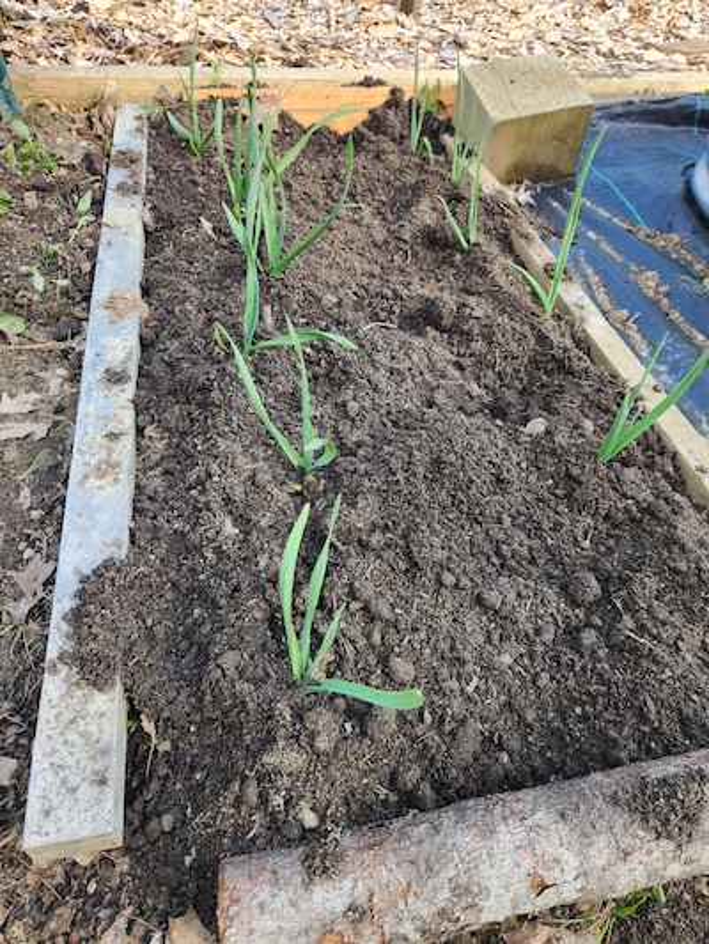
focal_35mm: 23
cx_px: 354
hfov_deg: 58.9
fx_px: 628
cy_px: 472
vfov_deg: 73.9
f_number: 1.8
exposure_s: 1/180
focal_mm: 5.4
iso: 40
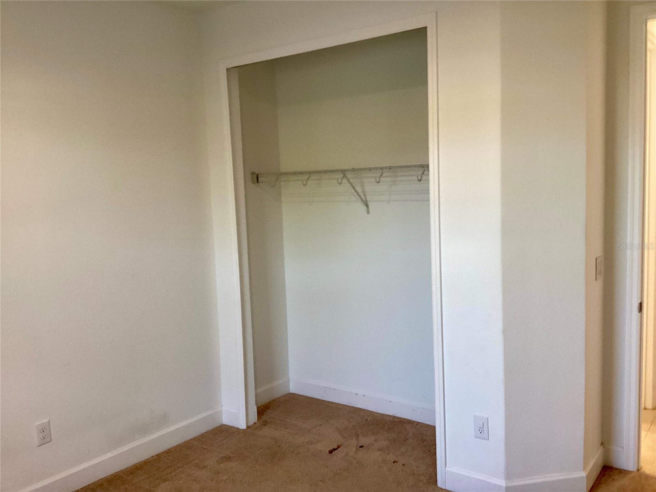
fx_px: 587
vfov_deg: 45.4
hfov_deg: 58.4
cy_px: 246
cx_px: 328
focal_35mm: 31
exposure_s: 1/60
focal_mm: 3.3
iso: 125
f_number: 2.4
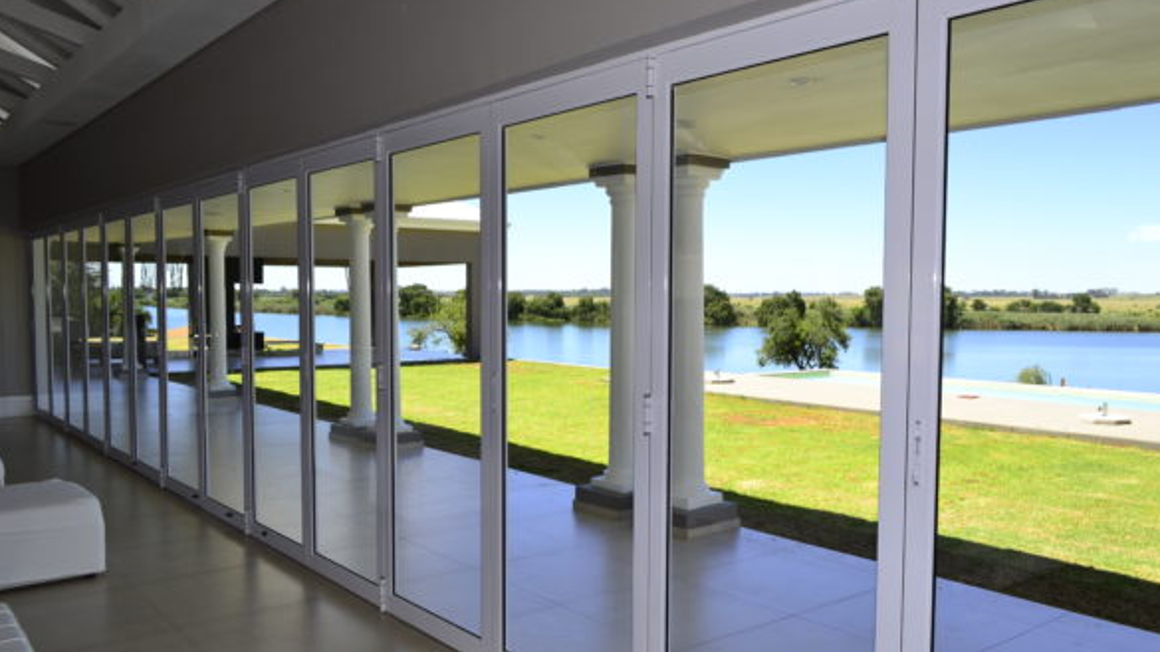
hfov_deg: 66.1
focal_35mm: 29
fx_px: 892
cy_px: 353
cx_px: 577
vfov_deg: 40.1
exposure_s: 1/200
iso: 200
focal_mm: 18
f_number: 8
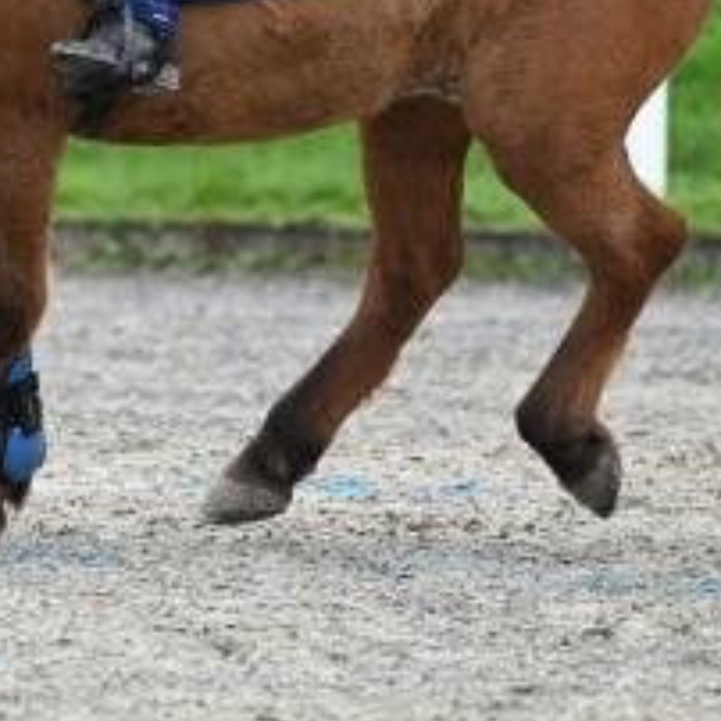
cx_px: 11
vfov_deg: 2.1
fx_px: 19794
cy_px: -153
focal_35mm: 840
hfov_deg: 2.1
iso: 2000
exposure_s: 1/800
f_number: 5
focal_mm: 250
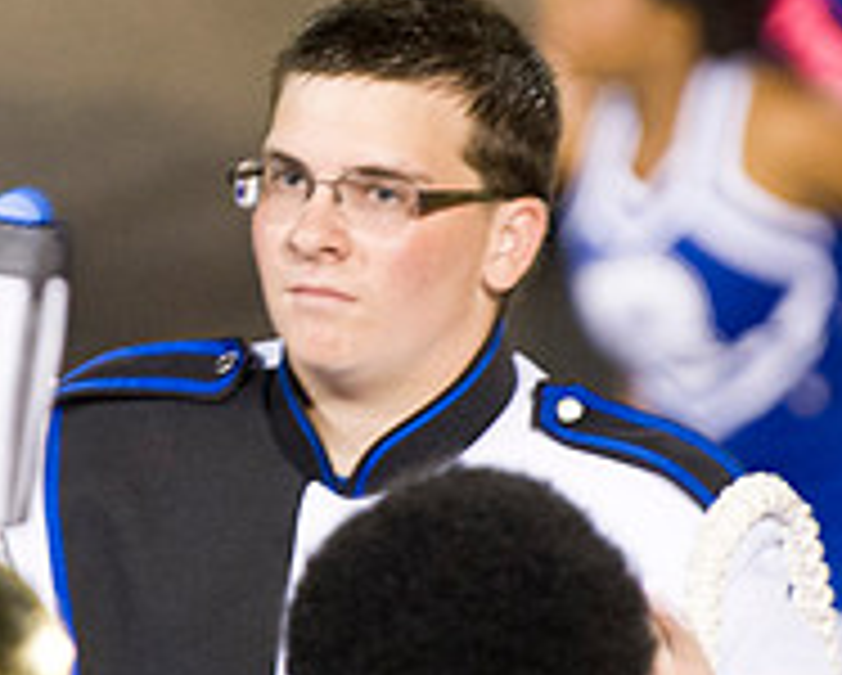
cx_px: 149
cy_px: 378
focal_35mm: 815
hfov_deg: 2.4
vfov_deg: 1.9
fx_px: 20331
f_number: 4
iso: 4000
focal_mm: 280
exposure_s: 1/125
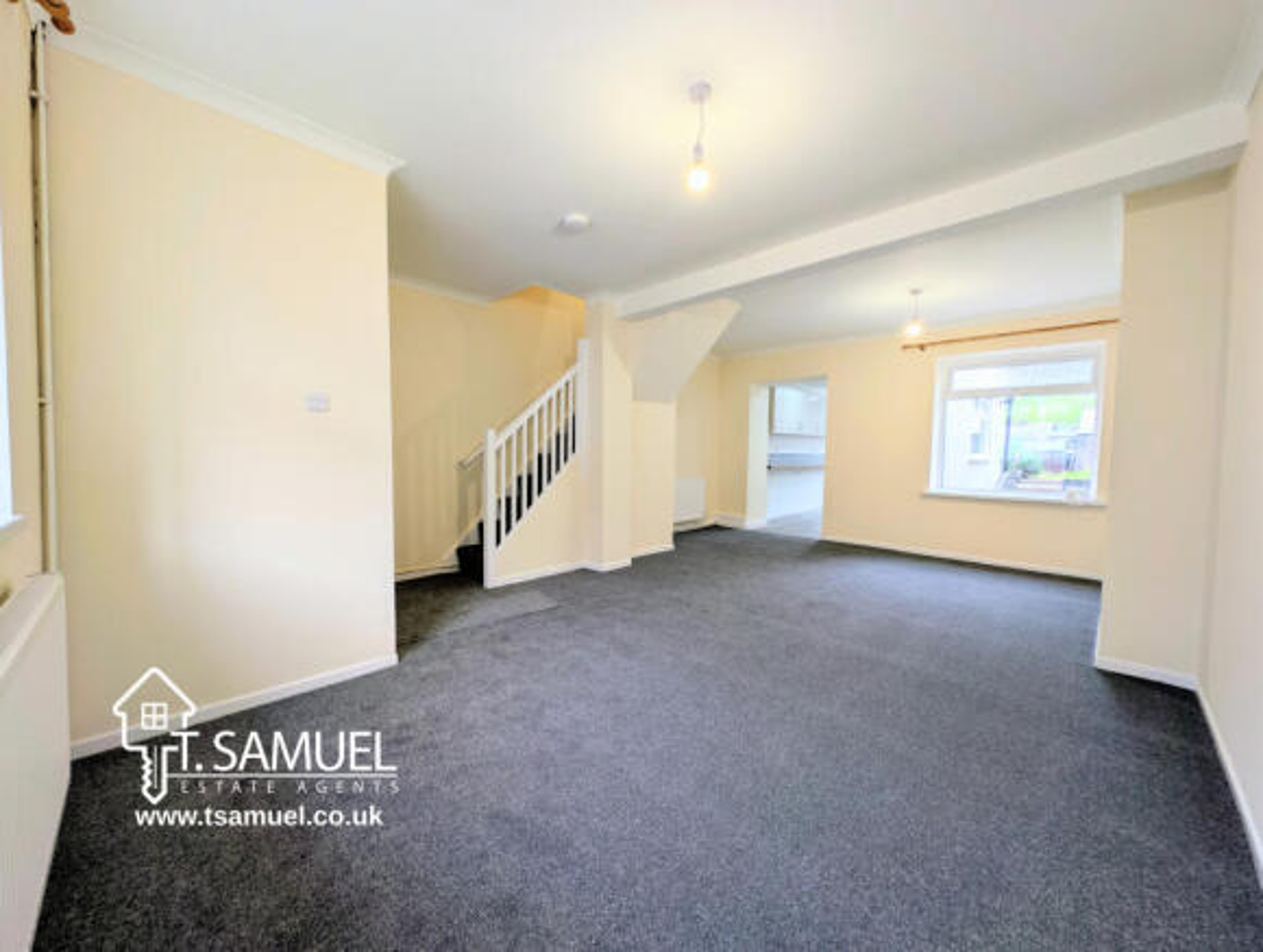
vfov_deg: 94.7
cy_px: 476
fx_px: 439
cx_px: 632
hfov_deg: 110.4
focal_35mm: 12
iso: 37
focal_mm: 2.23
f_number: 1.95
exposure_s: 1/22.9
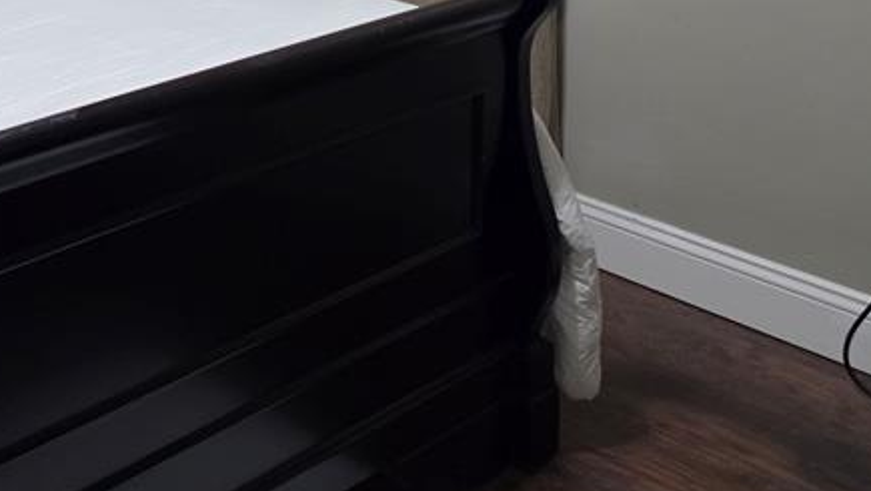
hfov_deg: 33.7
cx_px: 98
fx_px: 1363
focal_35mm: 59
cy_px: -196
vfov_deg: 18.5
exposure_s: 1/120
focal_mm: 6.5
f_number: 1.4
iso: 640
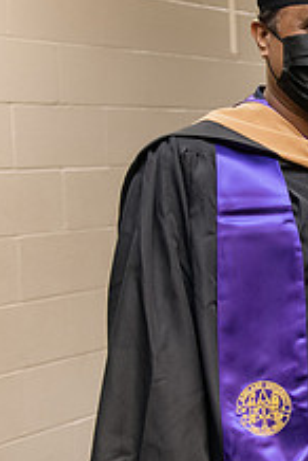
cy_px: 151
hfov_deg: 13.4
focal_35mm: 93
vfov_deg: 21.8
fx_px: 1190
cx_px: 534
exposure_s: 1/160
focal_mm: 35
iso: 1600
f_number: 4.5
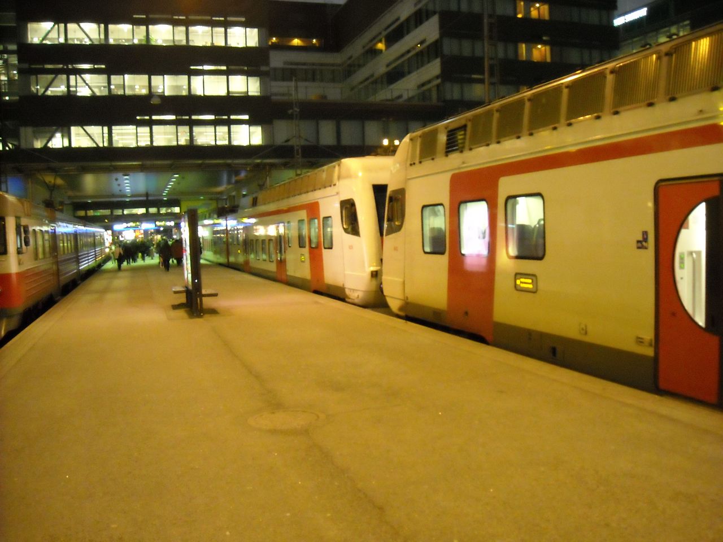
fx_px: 731
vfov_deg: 40.7
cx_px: 362
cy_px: 271
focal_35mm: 35
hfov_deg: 52.6
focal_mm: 5.7
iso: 733
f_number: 2.8
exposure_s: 1/8
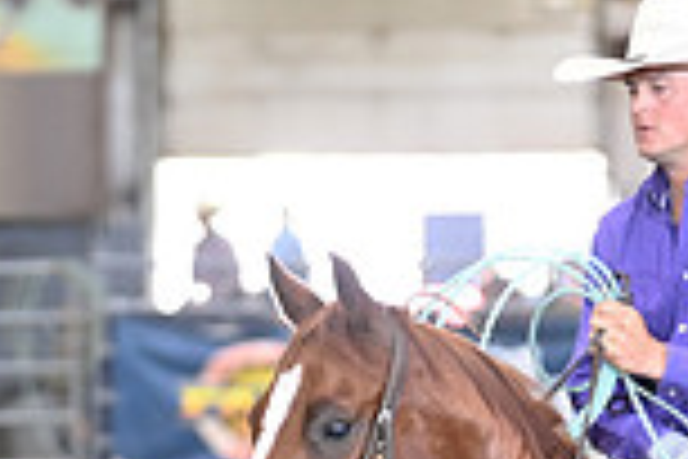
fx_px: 10892
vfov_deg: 2.4
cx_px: 238
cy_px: 857
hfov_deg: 3.6
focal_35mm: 570
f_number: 3.2
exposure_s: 1/250
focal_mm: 150
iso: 2500
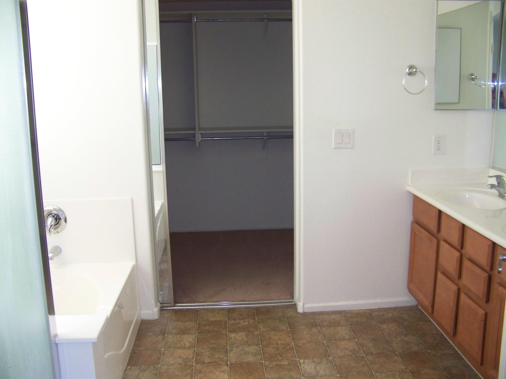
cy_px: 190
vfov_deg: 39.7
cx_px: 253
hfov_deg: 51.4
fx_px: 526
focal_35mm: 36
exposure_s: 1/30
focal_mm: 5.85
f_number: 2.8
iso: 200
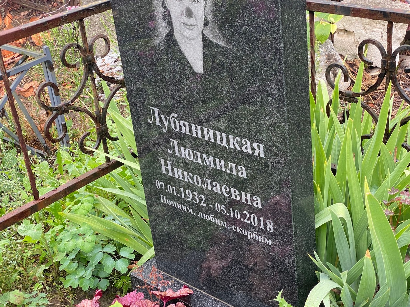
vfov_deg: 24.4
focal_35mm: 60
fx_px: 711
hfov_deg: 32.2
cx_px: 229
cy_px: 174
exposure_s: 1/122
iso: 64
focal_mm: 6
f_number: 2
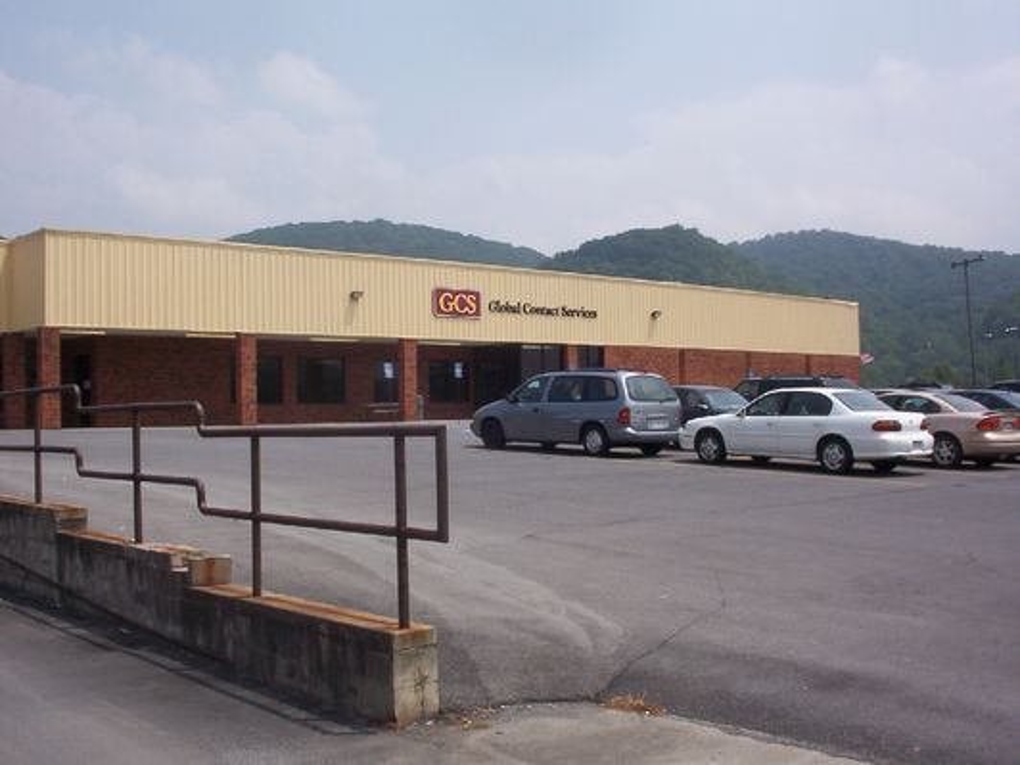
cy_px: 382
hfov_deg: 47.9
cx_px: 510
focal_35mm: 39
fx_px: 1149
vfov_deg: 36.8
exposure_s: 1/382
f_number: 8
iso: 100
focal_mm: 6
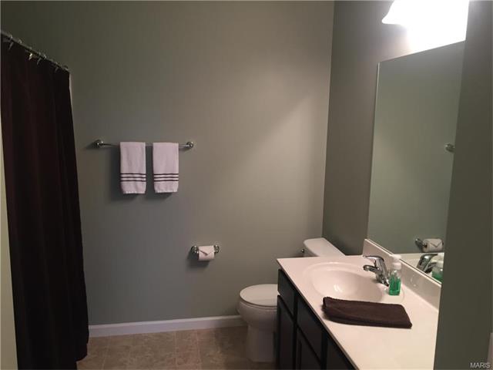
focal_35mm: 29
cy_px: 185
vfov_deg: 48.2
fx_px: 413
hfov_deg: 61.7
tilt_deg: -8.4
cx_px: 246
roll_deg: -1.0
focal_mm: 4.15
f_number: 2.2
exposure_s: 1/30
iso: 64
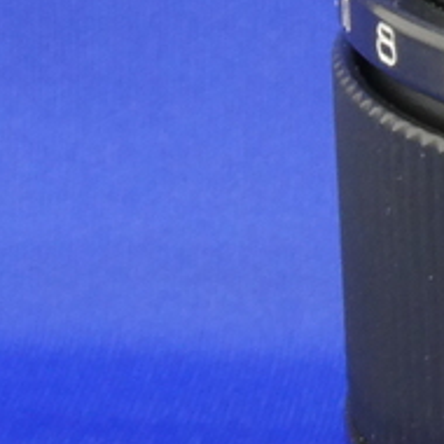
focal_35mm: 263
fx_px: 3817
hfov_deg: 6.5
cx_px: 813
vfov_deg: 6.6
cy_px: 367
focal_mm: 8.4
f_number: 8
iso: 200
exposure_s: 1
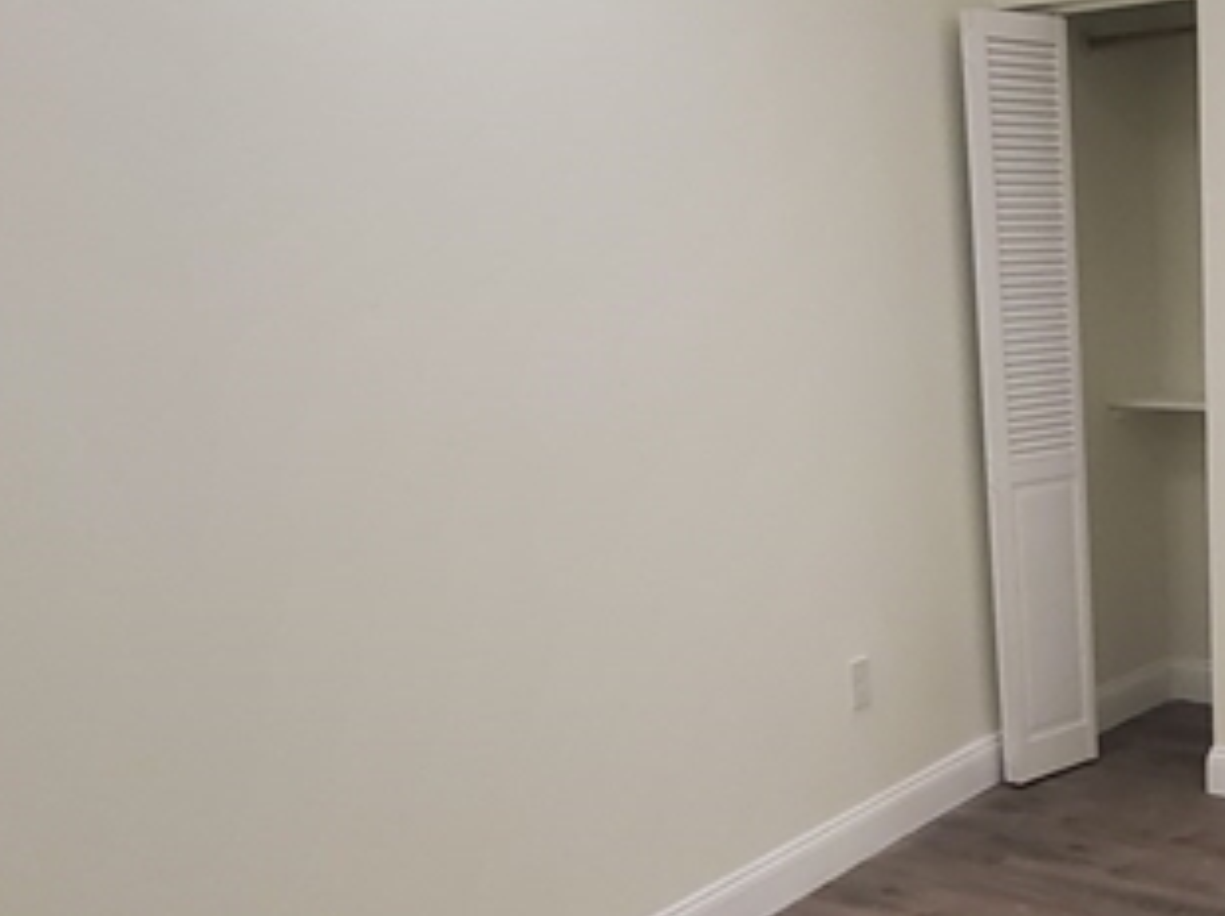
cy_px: 588
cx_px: 1205
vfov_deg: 33.3
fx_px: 1521
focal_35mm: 43
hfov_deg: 39.1
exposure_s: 1/60
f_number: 2.2
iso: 200
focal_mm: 1.8
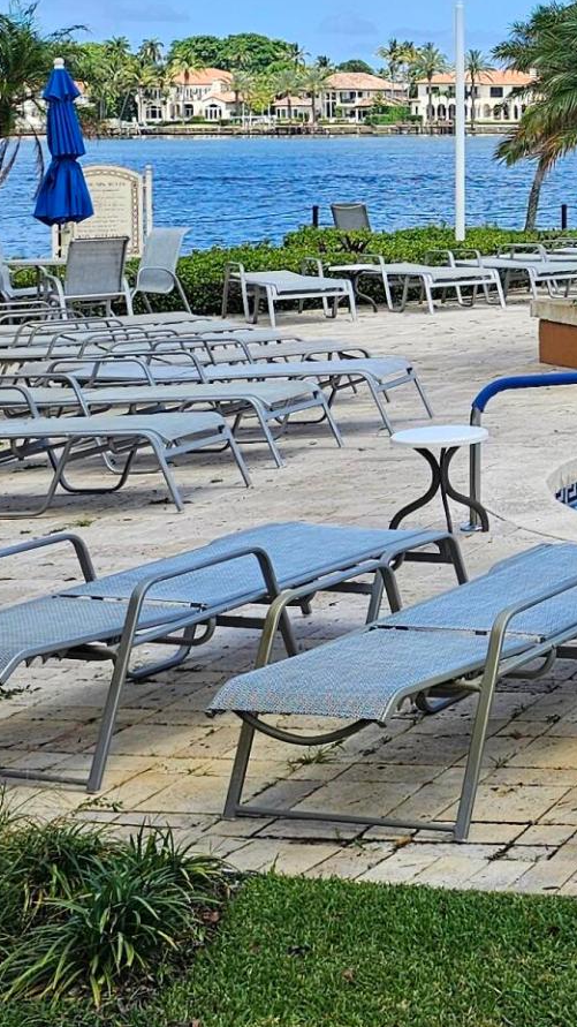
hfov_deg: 12.8
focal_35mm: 81
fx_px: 2204
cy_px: 161
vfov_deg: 25.6
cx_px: 1189
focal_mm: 6.3
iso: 10
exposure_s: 1/351
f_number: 1.7
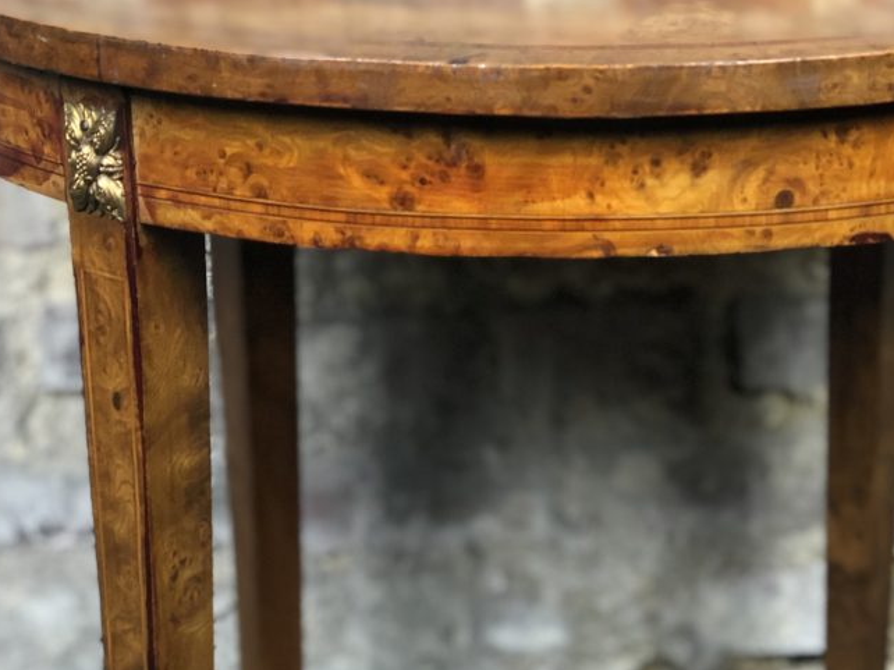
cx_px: 586
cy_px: 309
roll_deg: +1.4
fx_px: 2143
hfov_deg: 23.5
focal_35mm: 83
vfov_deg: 17.8
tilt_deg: -19.2
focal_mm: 6
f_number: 2.4
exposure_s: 1/25
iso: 160
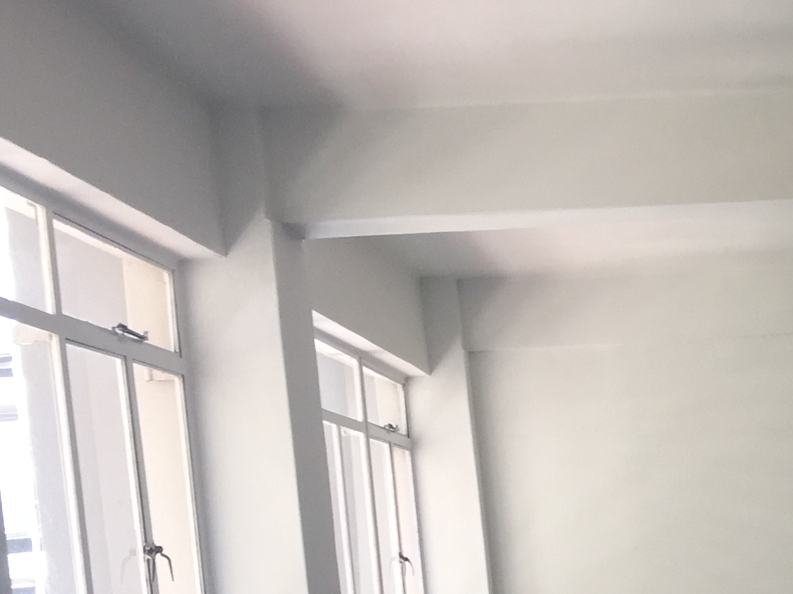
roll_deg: +4.2
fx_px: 1947
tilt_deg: -8.6
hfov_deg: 21.0
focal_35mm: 85
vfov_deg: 16.7
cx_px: 1023
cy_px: 683
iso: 40
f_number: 2.2
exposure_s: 1/100
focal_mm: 4.15
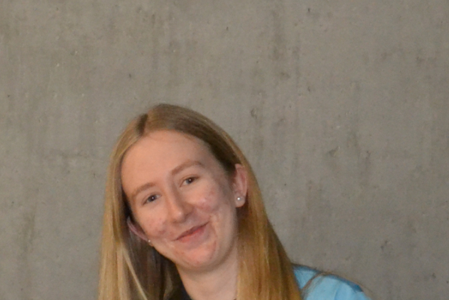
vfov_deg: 8.3
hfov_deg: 12.5
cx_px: 82
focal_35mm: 164
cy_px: 294
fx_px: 2046
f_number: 4.8
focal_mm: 32
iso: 3200
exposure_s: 1/60
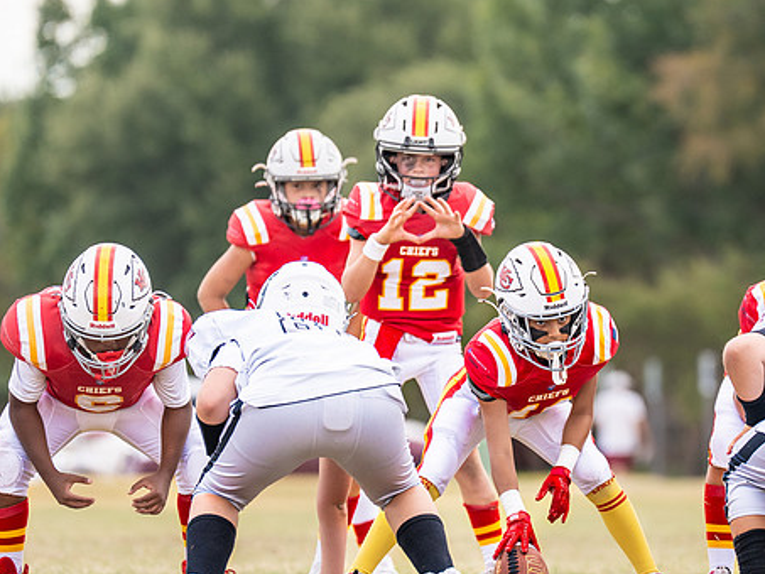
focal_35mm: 539
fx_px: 11915
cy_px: 355
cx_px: 528
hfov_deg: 3.7
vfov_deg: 2.8
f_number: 2.8
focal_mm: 200
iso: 160
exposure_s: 1/1250
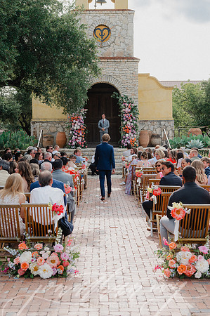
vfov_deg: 36.3
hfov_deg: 24.6
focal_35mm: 55
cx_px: 105
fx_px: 482
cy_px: 158
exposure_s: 1/2000
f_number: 5.6
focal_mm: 55
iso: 400
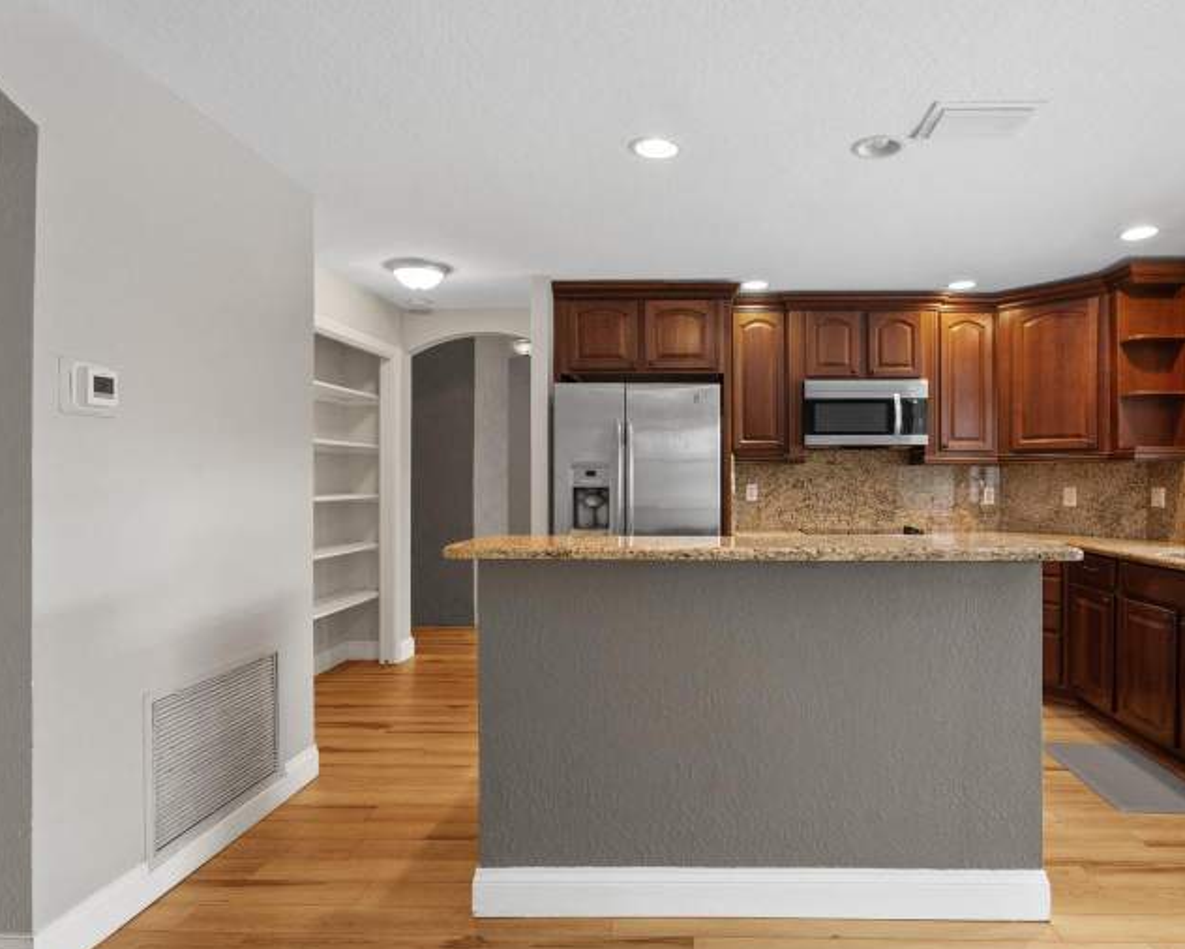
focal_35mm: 20
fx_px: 700
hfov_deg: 79.6
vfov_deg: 68.3
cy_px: 483
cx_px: 709
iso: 1000
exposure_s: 1/6
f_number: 9
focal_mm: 16.8
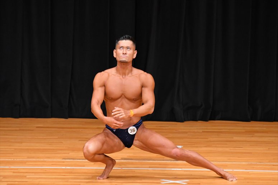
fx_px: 2663
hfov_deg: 6.0
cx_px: 139
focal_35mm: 345
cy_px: 92
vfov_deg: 4.0
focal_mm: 230
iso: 4000
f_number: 5.6
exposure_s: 1/400
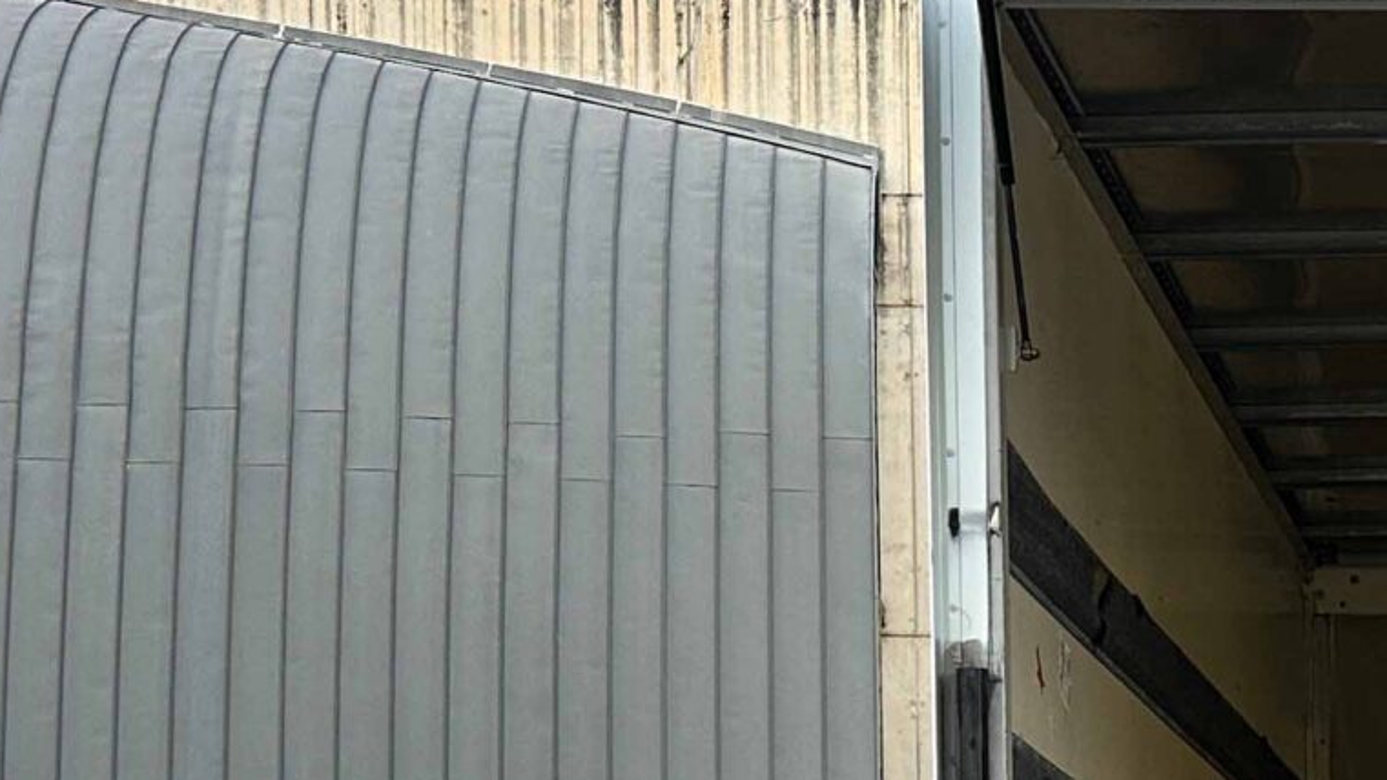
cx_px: 1666
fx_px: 3236
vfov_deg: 12.9
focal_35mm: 88
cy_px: 1241
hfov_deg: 22.3
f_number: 1.8
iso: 80
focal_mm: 6.86
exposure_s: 1/3200
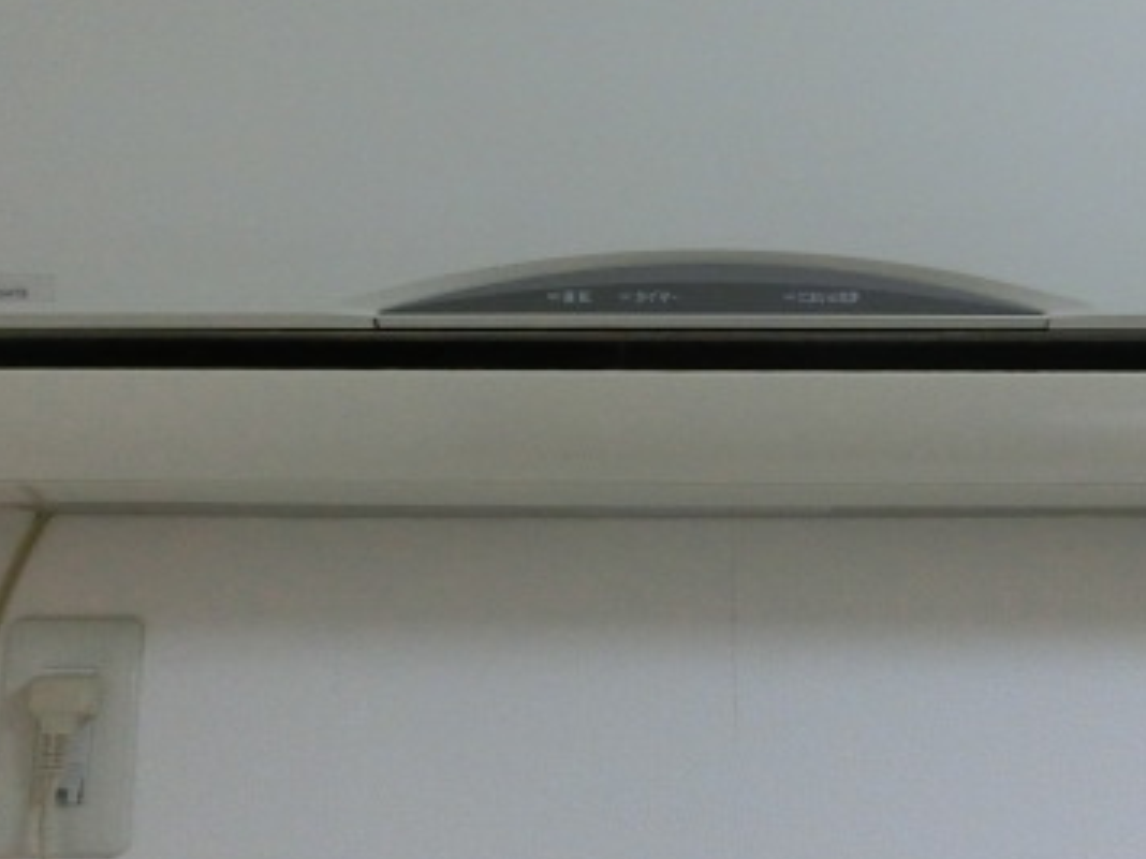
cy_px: 341
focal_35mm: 45
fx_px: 1490
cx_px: 702
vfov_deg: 32.1
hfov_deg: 41.8
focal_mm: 4.5
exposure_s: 1/125
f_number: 3.5
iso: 800
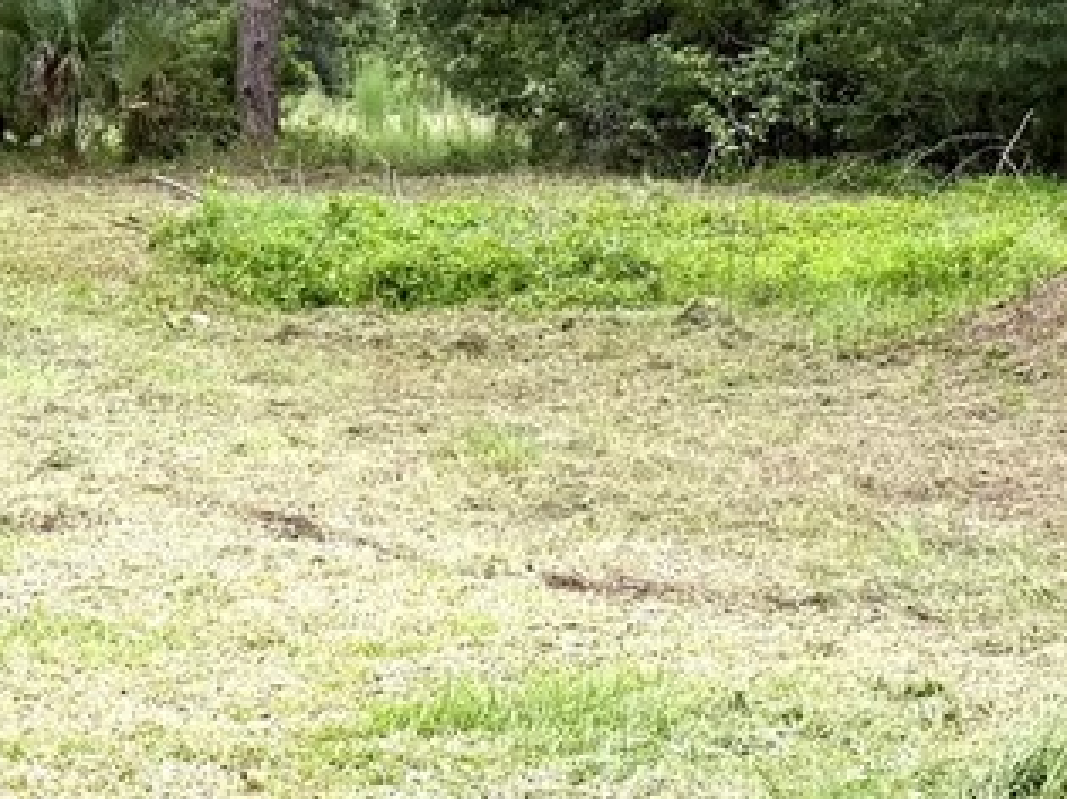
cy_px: -95
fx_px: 3759
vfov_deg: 11.9
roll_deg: +0.0
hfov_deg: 16.2
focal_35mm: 122
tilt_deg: +2.2
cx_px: 488
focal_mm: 6.76
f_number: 1.78
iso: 100
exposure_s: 1/1653
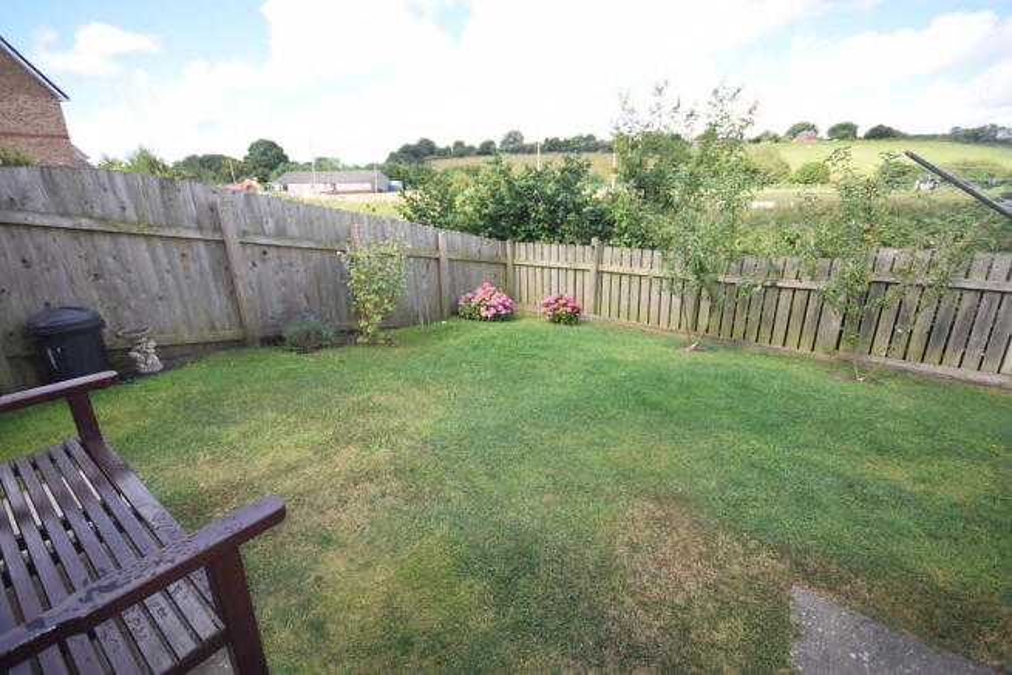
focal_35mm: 15
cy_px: 338
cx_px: 506
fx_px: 422
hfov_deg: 100.4
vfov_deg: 77.4
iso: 100
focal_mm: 10
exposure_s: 1/125
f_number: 5.6
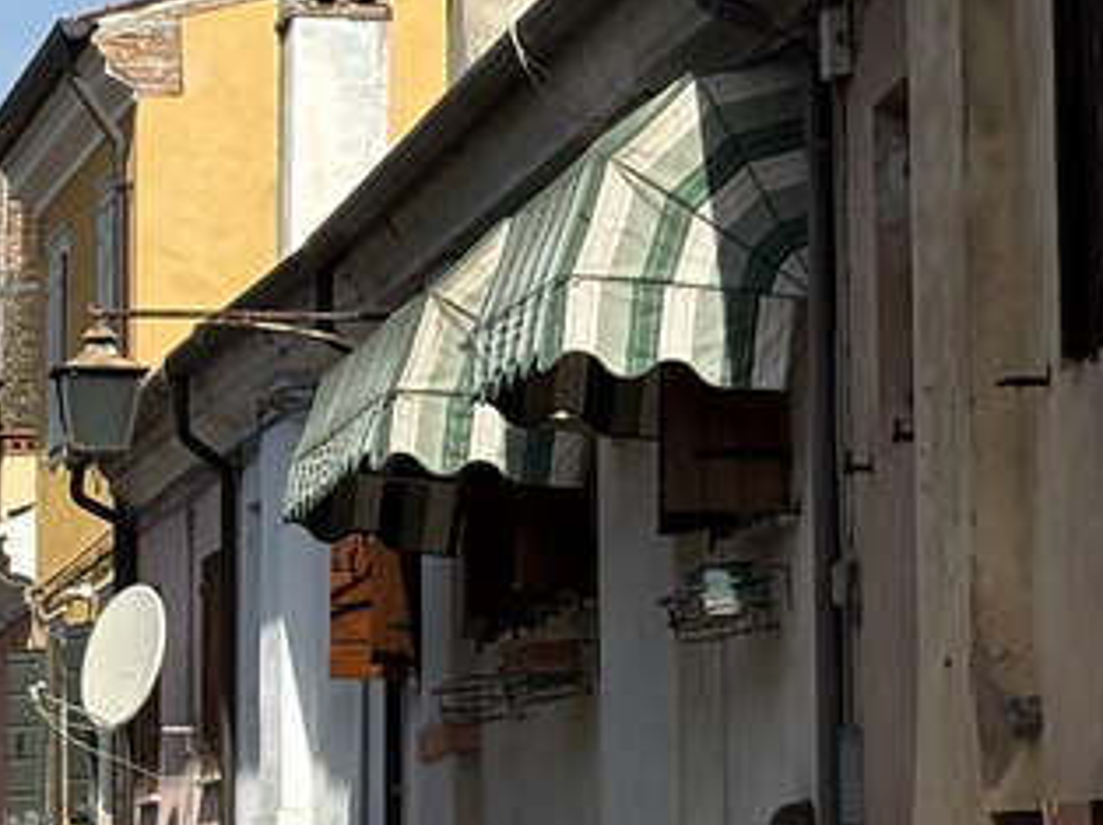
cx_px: 1370
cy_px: 225
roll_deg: +1.2
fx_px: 6336
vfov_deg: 7.4
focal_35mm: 199
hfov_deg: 9.8
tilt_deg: +7.8
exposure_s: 1/3636
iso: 40
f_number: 1.6
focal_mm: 5.96
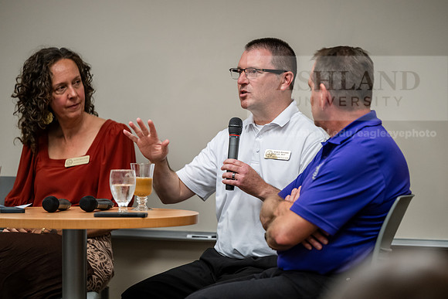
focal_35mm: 175
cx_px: 224
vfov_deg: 7.9
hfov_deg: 11.7
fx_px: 2178
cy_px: 150
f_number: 2.8
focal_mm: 175
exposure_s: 1/200
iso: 1600
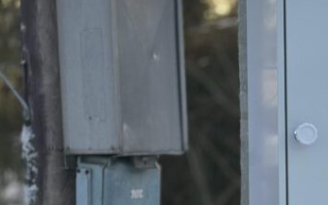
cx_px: 343
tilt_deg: -4.7
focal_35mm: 150
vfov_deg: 8.7
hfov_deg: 13.7
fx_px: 1341
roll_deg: +0.0
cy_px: 230
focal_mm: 6.86
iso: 80
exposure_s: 1/980
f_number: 1.78
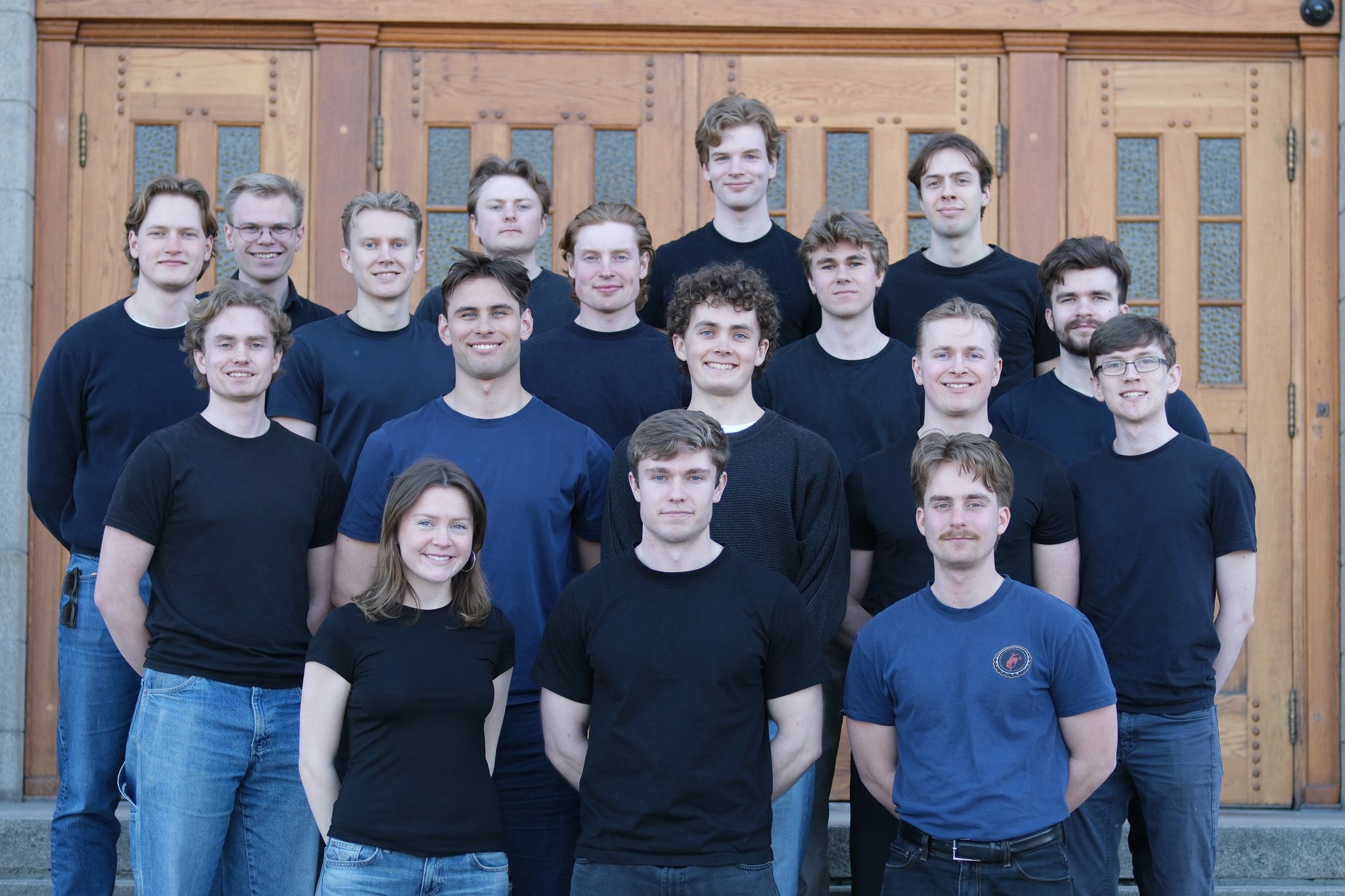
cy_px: 448
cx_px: 672
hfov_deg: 27.0
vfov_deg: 18.2
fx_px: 2802
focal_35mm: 75
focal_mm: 50
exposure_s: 1/170
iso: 125
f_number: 2.8
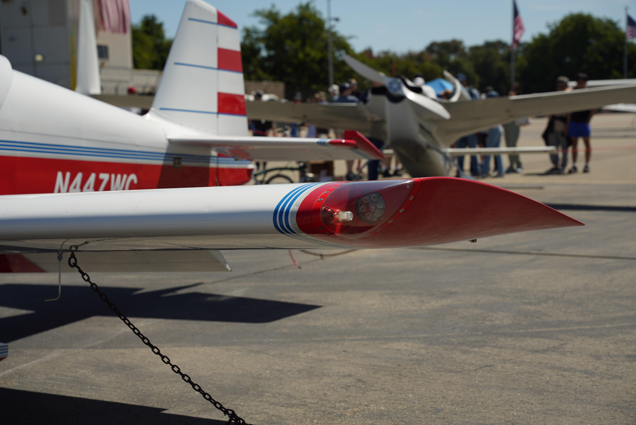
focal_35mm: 70
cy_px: 212
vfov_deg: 19.5
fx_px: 1237
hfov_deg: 28.8
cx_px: 318
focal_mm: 70
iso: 100
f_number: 4.5
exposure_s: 1/1600
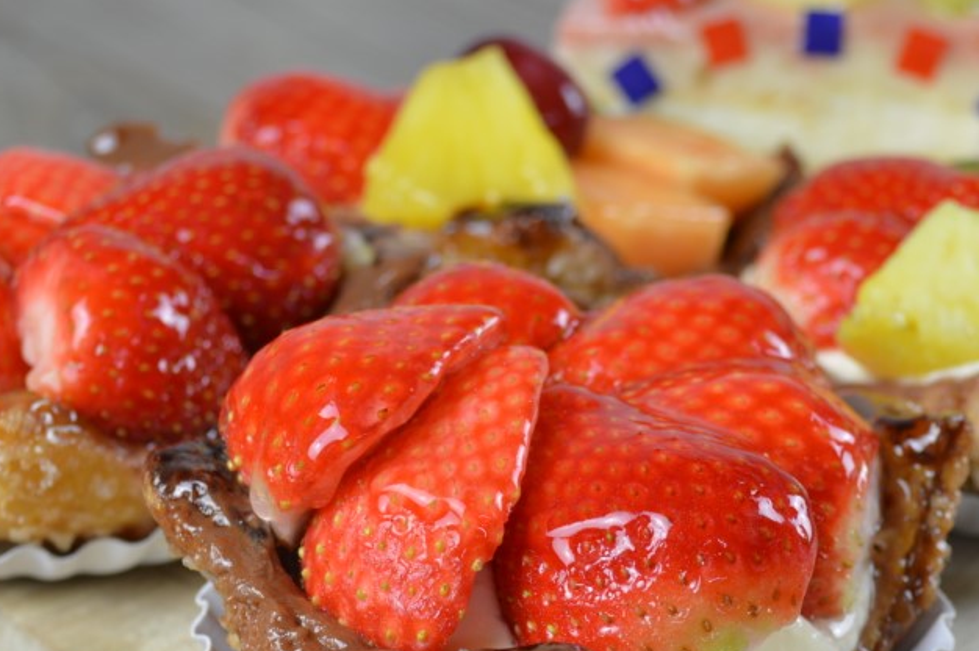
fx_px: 2255
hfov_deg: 24.4
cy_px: 521
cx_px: 606
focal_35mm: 83
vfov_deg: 16.3
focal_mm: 30
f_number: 5.6
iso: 100
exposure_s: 1/8
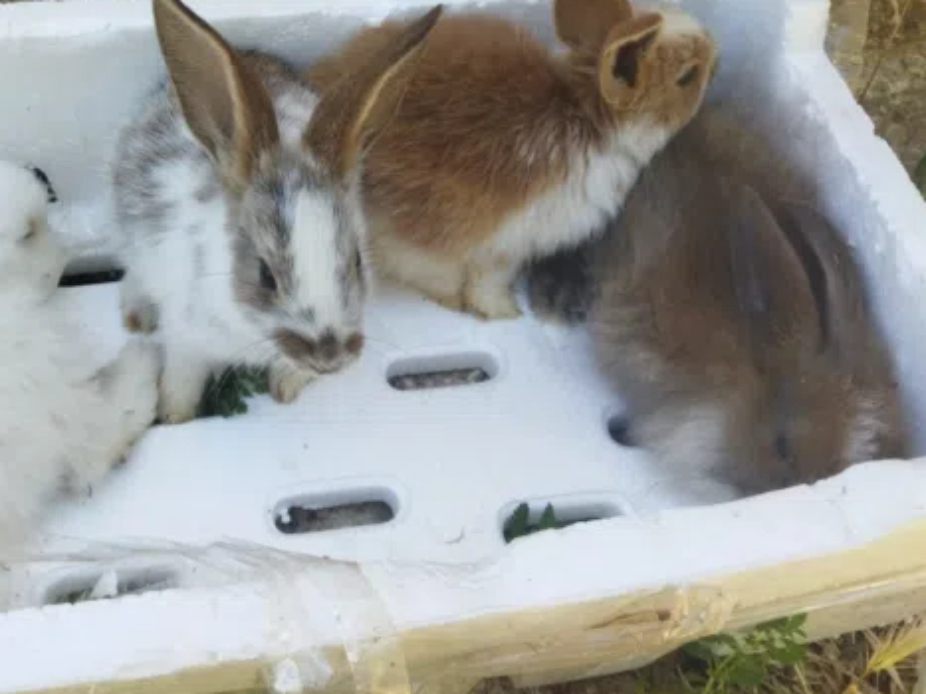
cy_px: 264
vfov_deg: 38.4
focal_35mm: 37
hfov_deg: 49.4
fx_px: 990
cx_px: 317
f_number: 1.79
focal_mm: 4.71
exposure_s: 1/344
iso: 99
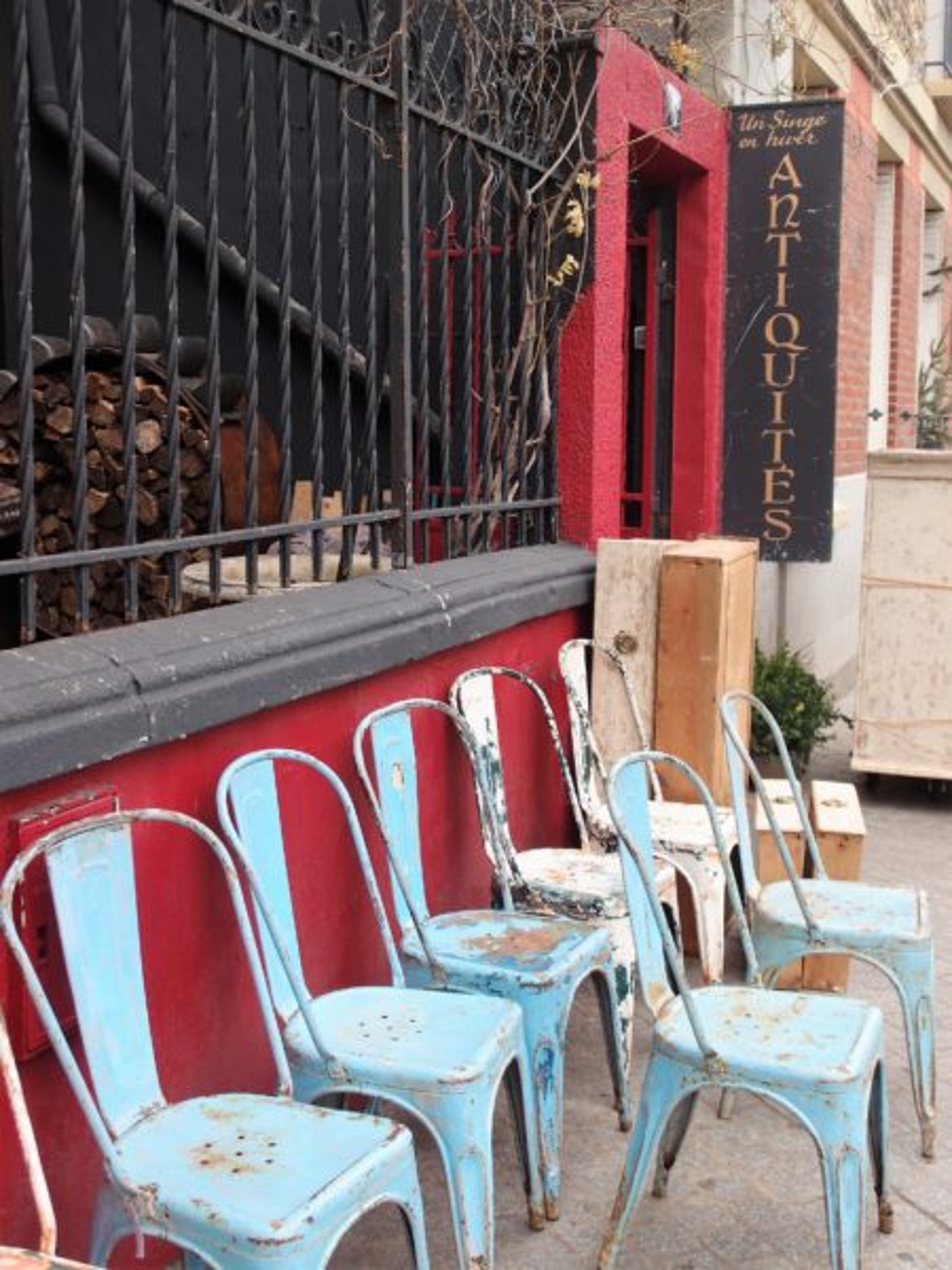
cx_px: 476
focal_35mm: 41
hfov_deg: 35.1
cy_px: 635
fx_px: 1503
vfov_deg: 45.8
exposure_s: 1/125
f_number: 2.5
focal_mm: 8.99
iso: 100
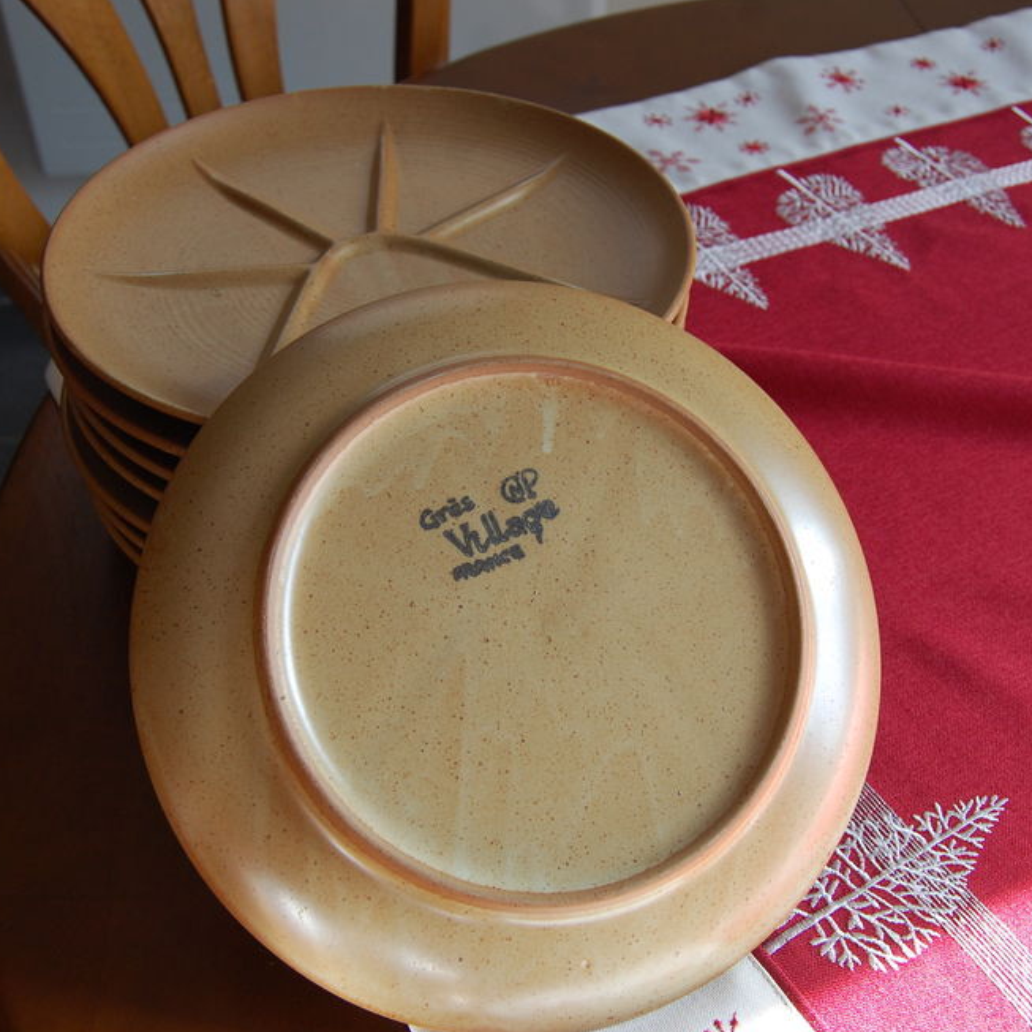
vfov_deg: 42.8
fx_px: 1315
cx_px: 588
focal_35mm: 39
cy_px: 510
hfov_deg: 42.7
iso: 360
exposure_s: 1/125
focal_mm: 20
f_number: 5.6
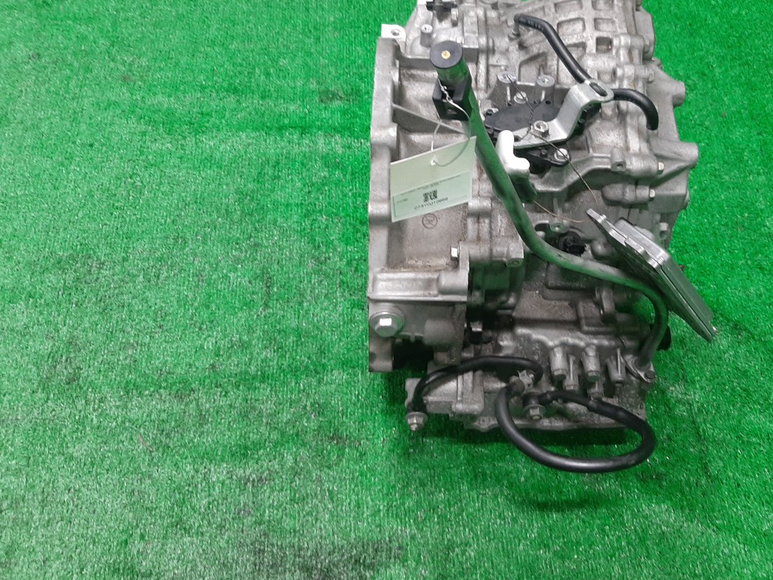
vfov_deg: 41.6
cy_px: 234
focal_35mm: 34
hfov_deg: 53.4
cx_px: 482
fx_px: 759
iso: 160
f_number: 1.7
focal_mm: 3.93
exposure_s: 1/50
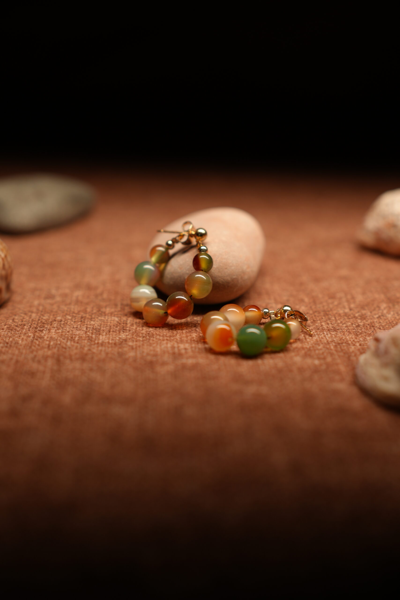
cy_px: 300
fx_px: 866
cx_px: 200
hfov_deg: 26.0
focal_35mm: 52
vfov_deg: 38.2
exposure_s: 1/100
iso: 100
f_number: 2.5
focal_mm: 35
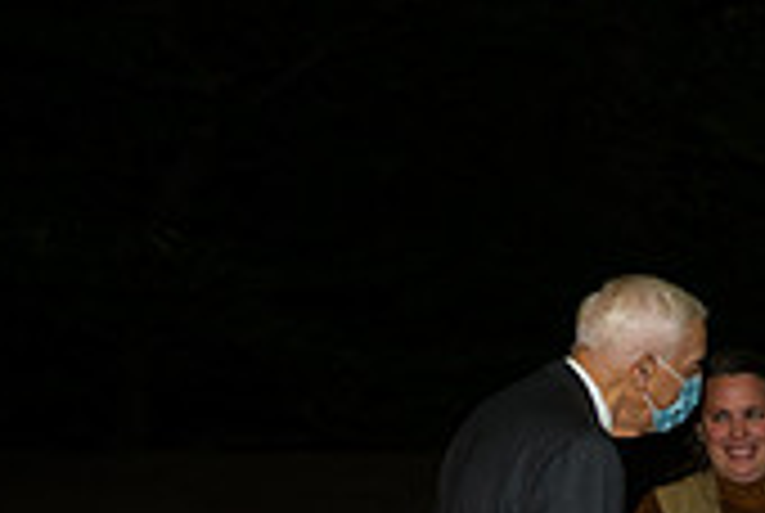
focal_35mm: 92
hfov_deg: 18.7
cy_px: 578
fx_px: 1958
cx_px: 1242
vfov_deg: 14.5
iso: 1000
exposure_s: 1/125
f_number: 3.2
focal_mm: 27
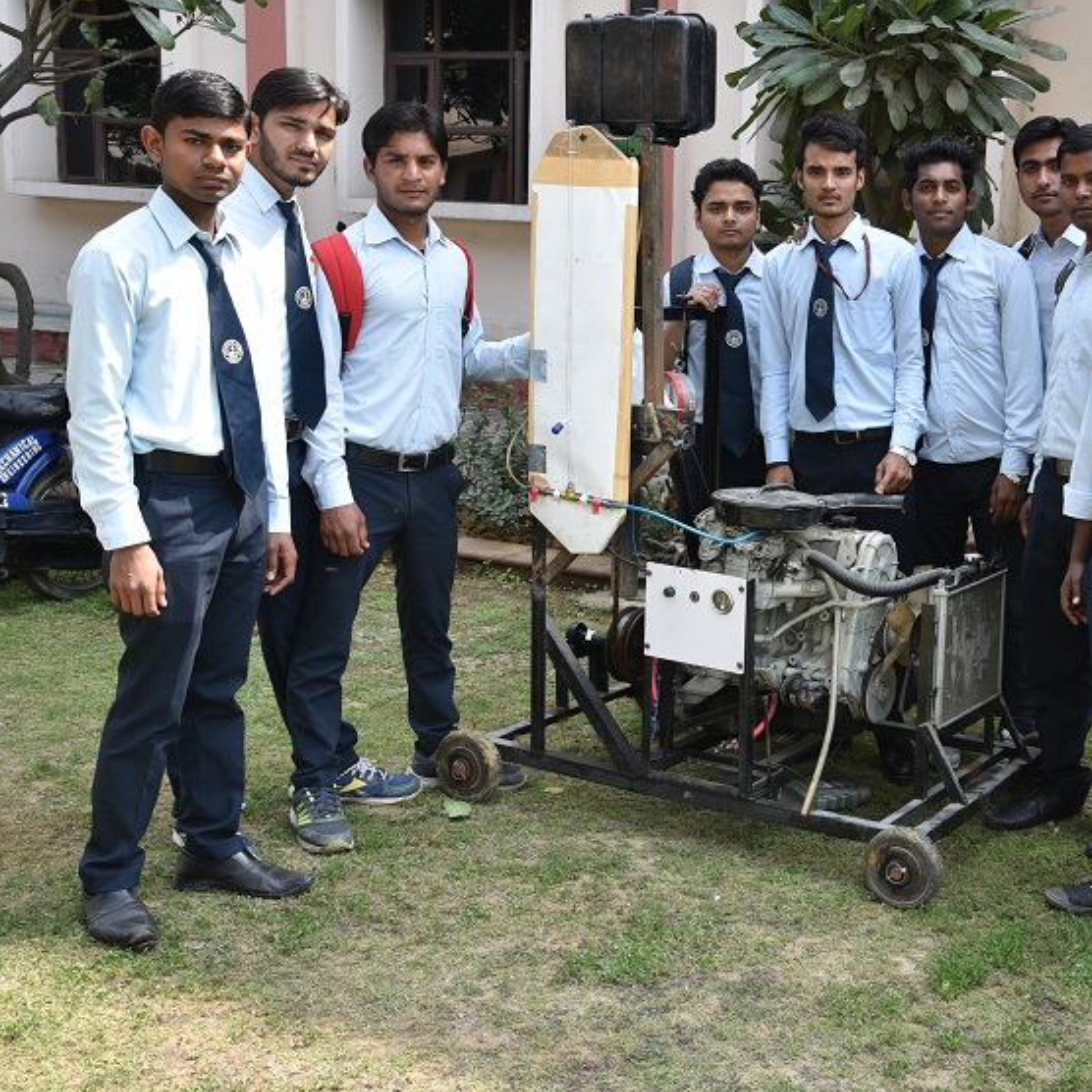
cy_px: 513
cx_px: 860
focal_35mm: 44
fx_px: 1570
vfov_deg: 38.3
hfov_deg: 37.1
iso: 500
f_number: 9
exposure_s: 1/200
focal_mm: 32
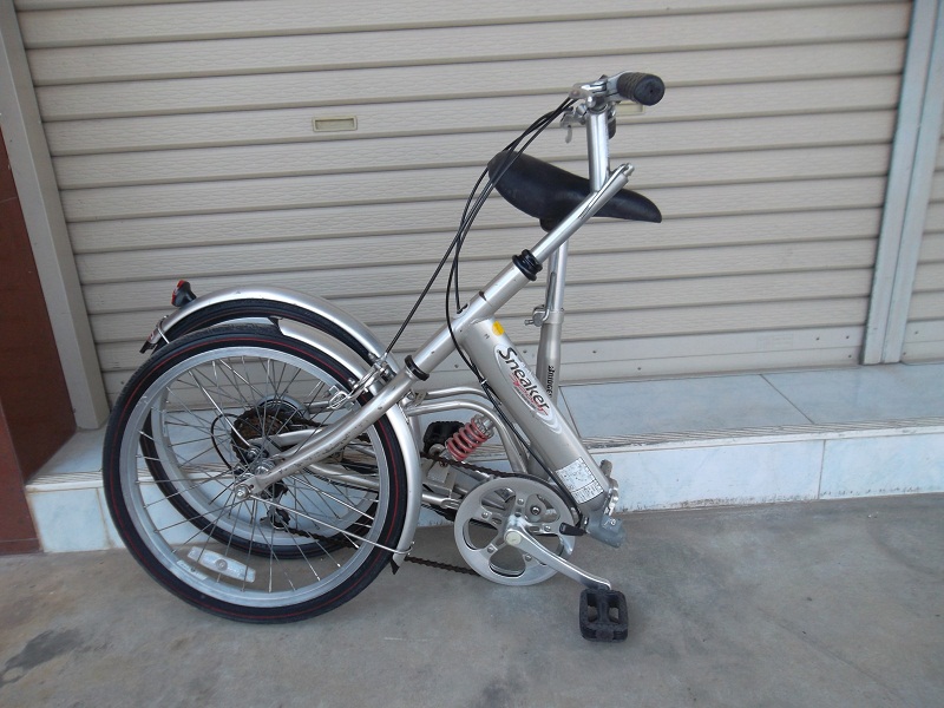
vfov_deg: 51.4
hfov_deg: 65.3
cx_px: 472
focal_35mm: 27
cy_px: 354
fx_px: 736
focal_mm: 4.9
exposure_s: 1/75
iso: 80
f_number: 3.5
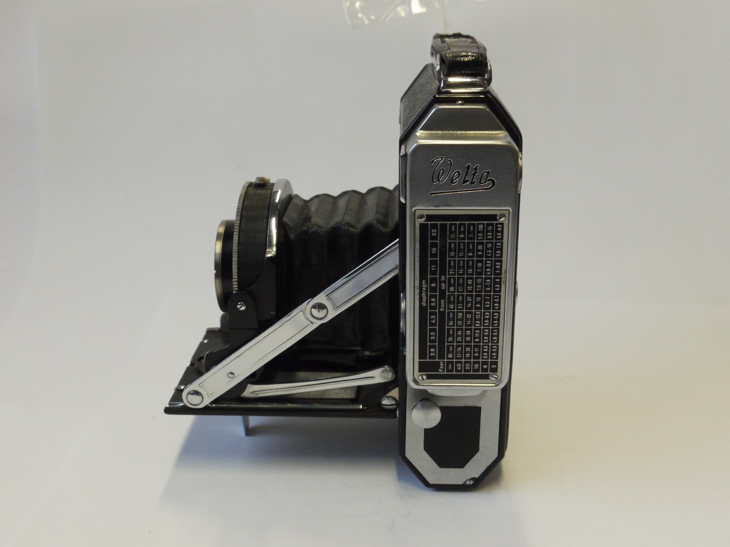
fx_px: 886
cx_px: 365
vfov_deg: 34.3
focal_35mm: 42
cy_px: 274
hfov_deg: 44.8
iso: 800
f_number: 10
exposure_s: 1/40
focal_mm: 21
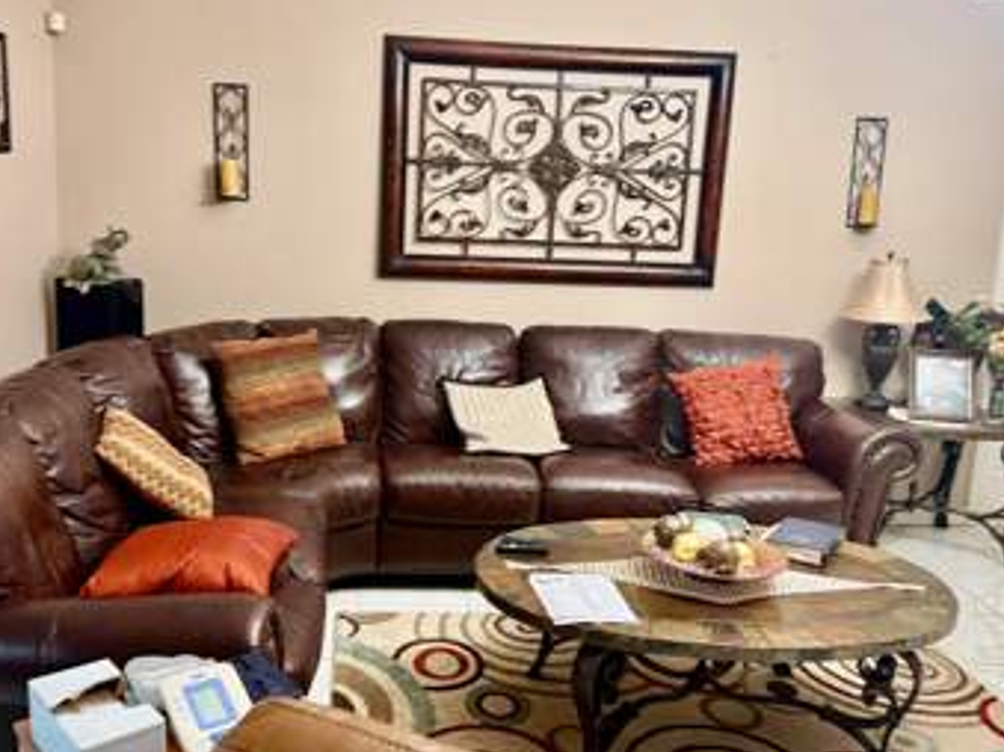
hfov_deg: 53.9
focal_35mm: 34
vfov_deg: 41.8
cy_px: 361
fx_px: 986
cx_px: 459
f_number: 1.78
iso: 250
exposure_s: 1/60
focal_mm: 6.76
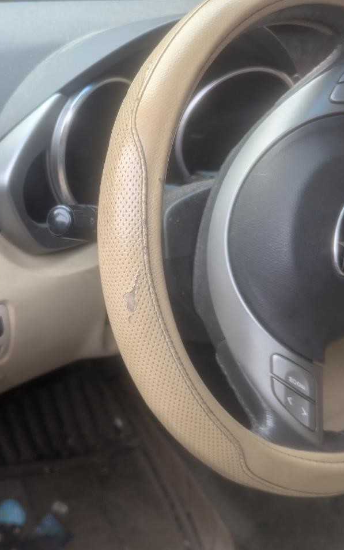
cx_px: 82
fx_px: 510
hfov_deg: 36.3
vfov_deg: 56.7
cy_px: 275
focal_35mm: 34
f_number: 1.85
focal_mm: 6.81
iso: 42
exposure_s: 1/85.3
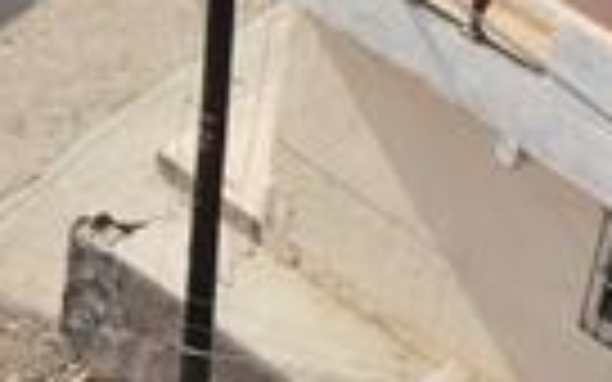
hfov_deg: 8.8
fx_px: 3586
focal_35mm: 215
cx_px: -882
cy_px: -665
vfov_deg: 5.8
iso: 100
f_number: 5.6
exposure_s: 1/400
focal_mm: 10.26
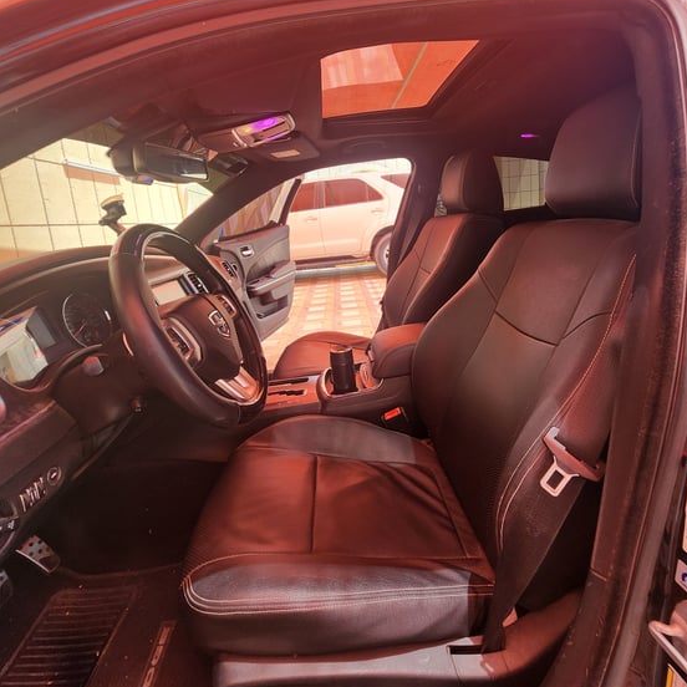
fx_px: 359
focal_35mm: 16
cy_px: 287
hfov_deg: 87.4
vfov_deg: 86.7
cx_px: 357
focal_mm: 2.2
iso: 50
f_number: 2.2
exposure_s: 1/237
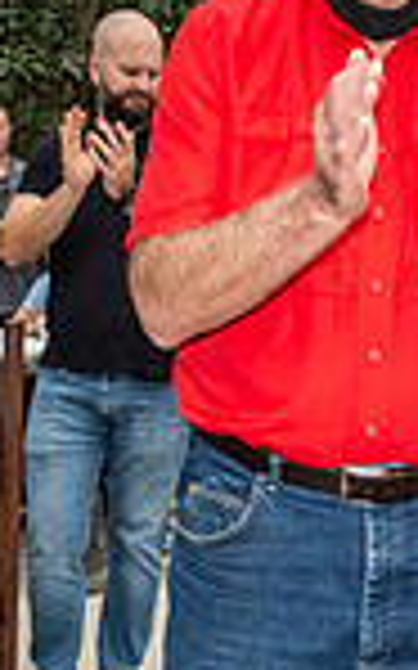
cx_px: 225
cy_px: 445
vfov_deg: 20.9
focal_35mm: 99
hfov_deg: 13.2
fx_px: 1806
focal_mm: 25
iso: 400
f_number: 2.8
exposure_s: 1/3200
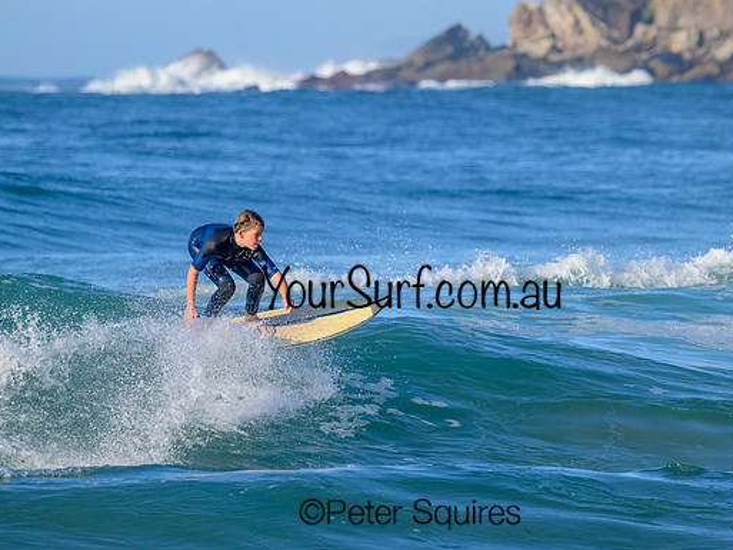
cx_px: 410
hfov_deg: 3.8
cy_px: 275
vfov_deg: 2.8
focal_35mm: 523
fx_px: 11077
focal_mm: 470
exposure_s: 1/2000
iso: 1250
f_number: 10
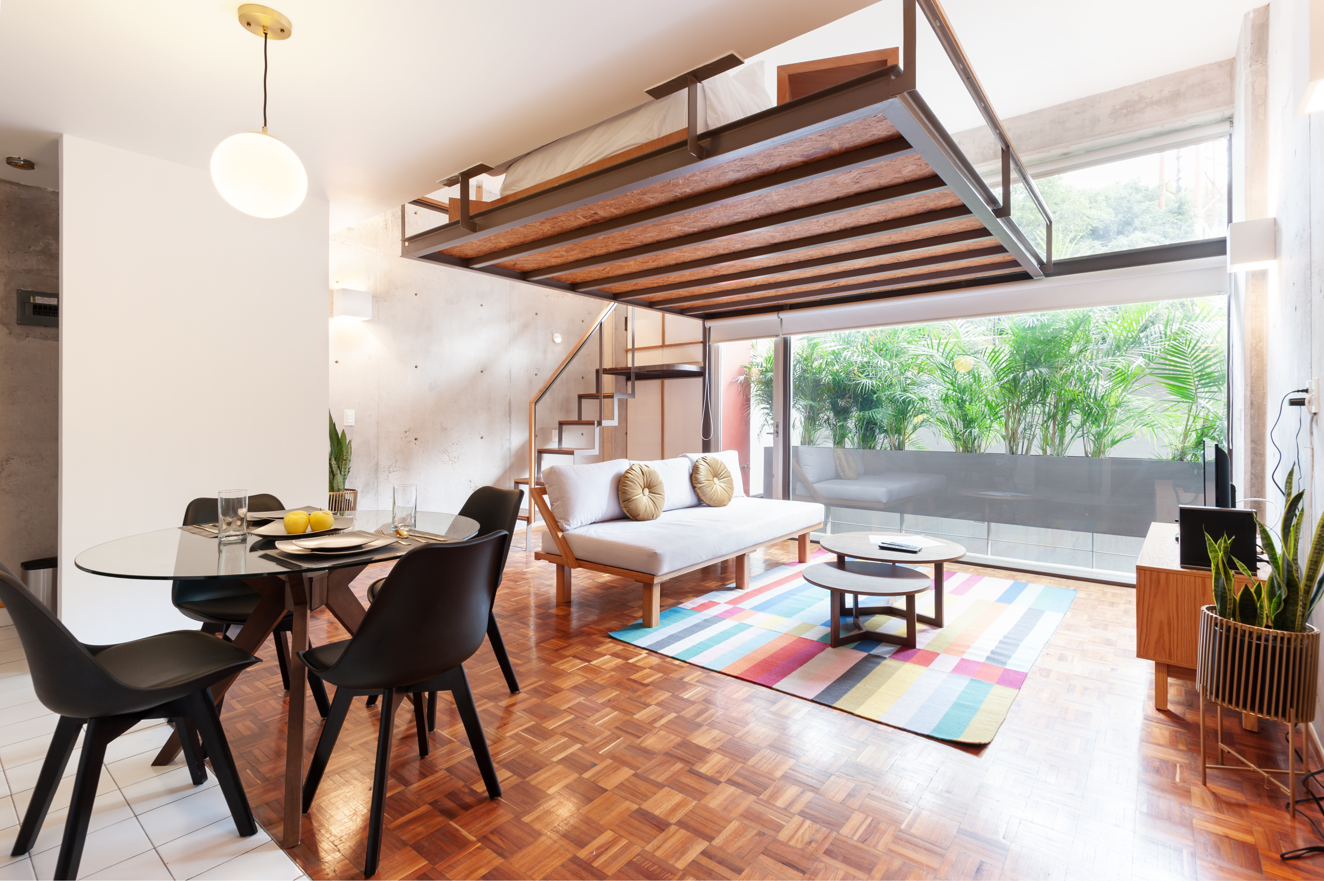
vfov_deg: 73.7
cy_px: 440
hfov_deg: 96.8
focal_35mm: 16
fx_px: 588
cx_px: 662
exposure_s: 1/1.25
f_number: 8
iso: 200
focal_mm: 16
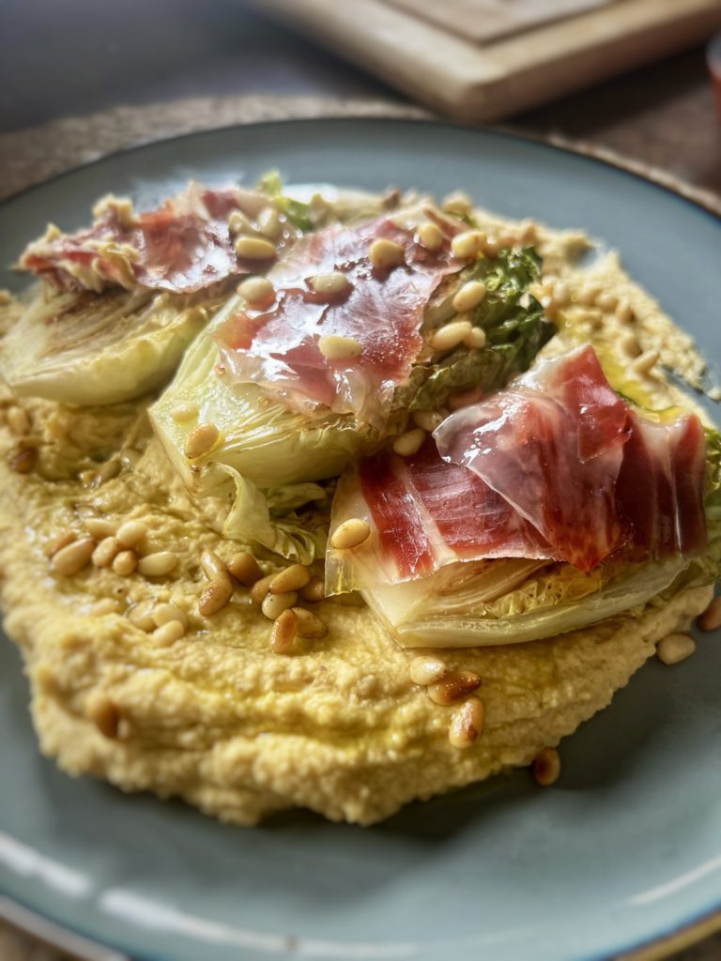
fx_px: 722
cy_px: 480
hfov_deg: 53.1
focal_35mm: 26
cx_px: 360
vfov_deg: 67.3
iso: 100
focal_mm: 5.7
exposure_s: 1/121
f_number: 1.5
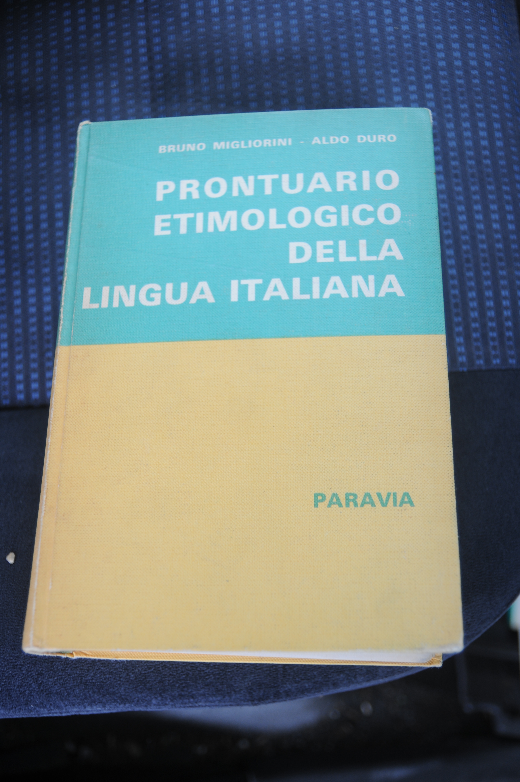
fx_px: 945
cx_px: 260
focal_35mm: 44
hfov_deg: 30.8
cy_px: 391
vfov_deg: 45.0
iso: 200
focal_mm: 29
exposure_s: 1/60
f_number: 3.2
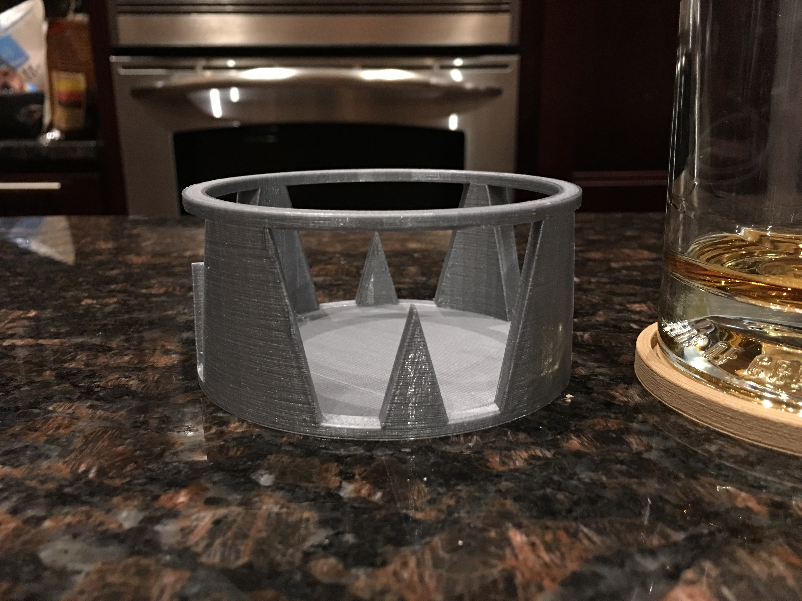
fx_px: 672
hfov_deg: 61.7
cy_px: 300
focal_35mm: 29
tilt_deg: -14.5
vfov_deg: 48.2
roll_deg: -0.2
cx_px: 401
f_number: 2.2
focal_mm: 4.15
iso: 125
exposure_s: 1/4
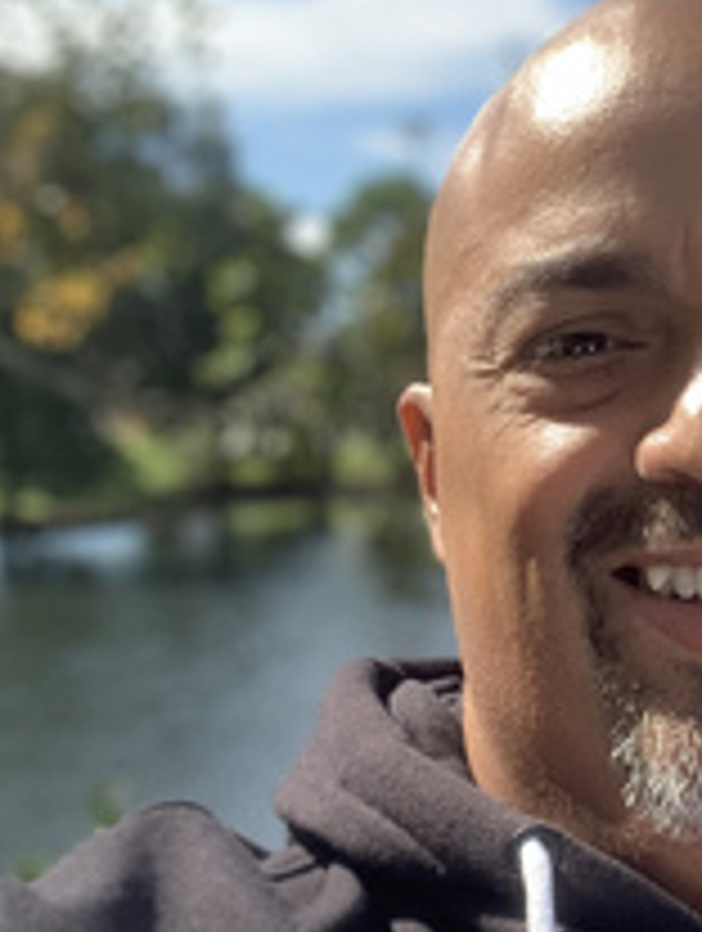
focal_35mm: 79
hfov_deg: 18.3
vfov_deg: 24.7
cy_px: 446
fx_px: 2130
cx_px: 670
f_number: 2.2
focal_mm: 2.87
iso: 16
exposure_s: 1/532
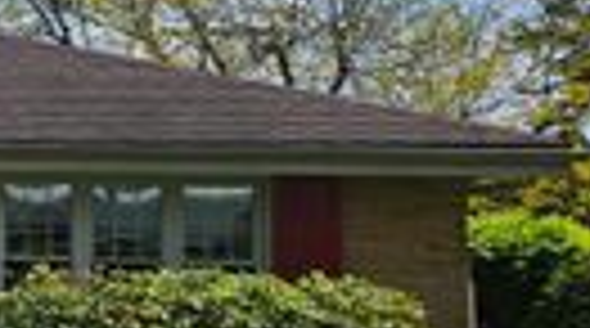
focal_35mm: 96
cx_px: -441
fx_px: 1499
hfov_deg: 18.1
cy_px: 128
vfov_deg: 12.5
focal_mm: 5.4
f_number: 1.8
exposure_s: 1/2843
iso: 25
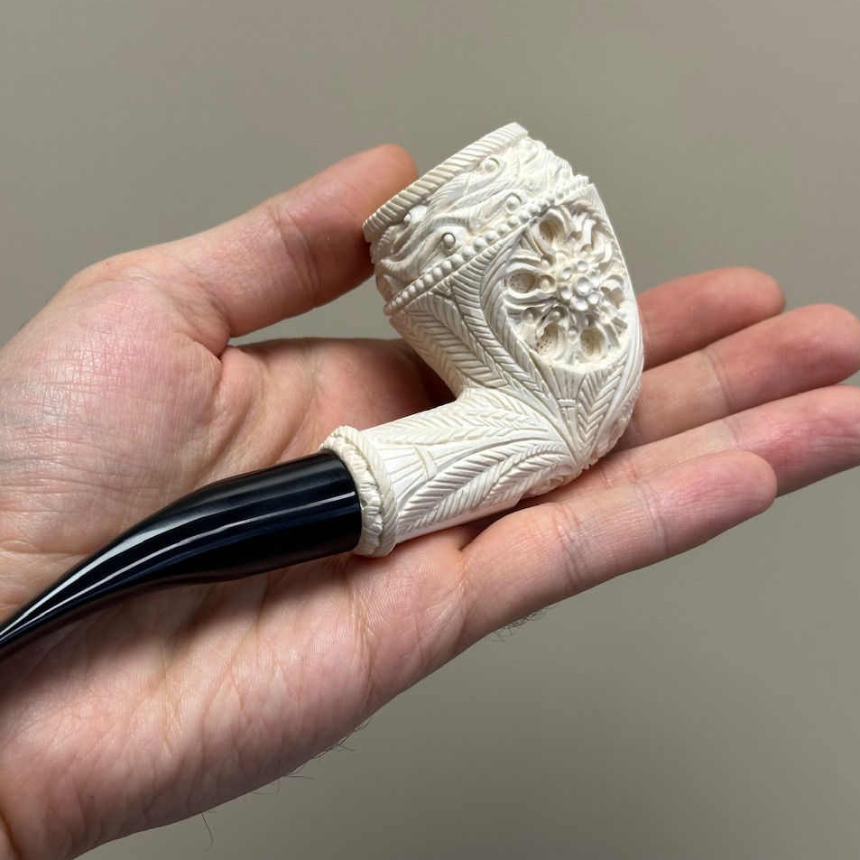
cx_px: 390
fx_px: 1602
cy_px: 428
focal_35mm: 57
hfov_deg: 30.0
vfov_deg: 30.0
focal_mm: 6.86
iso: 64
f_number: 1.78
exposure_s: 1/121
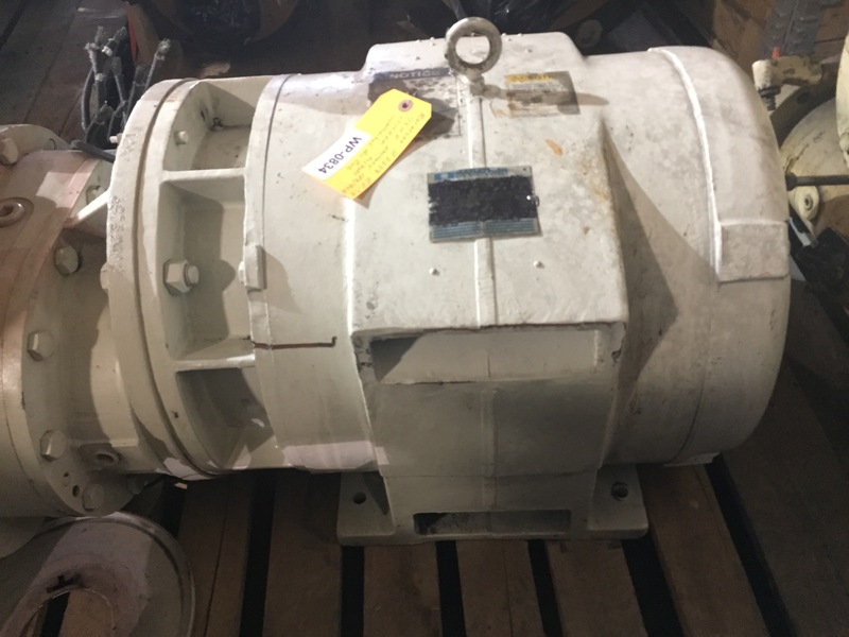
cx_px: 424
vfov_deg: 48.2
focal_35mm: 29
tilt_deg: -47.6
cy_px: 318
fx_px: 711
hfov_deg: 61.7
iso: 640
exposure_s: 1/15
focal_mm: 4.15
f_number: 2.2
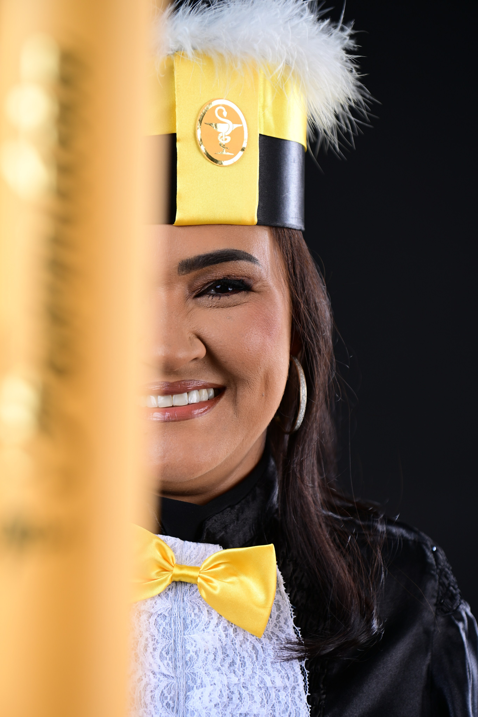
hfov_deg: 19.5
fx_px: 1394
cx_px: 239
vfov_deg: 28.8
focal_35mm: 70
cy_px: 358
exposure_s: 1/125
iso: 160
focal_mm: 70
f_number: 4
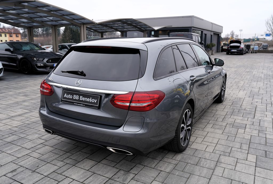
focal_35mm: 30
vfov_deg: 43.9
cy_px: 92
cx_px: 136
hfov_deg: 61.8
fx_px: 228
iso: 100
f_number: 5
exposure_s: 1/125
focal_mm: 30
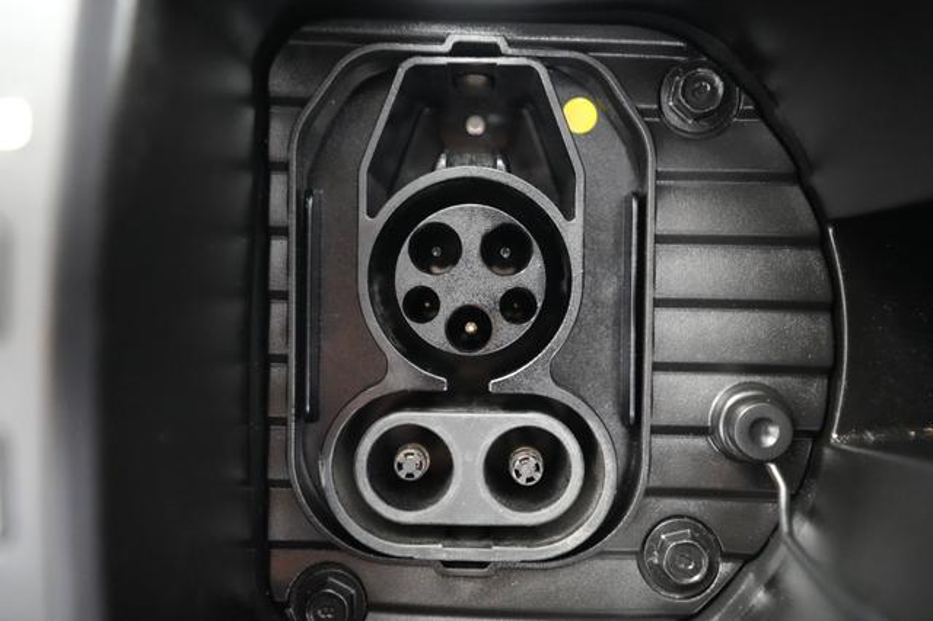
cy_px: 310
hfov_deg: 65.5
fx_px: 725
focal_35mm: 28
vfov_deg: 46.4
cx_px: 466
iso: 12800
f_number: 2.8
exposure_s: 1/60
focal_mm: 28
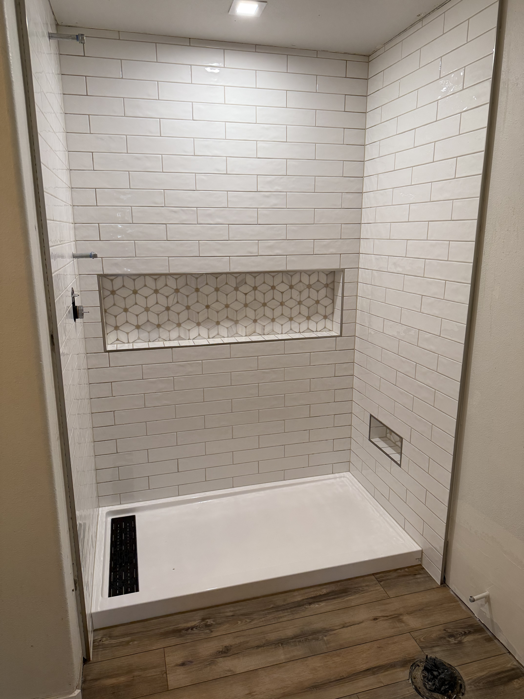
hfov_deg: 56.8
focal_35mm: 24
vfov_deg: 71.6
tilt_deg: -13.8
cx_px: 262
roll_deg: -0.3
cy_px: 350
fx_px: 484
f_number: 1.78
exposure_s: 1/120
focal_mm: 6.76
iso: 160
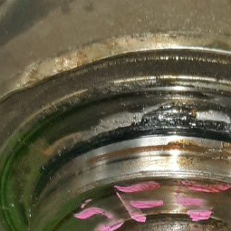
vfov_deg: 13.4
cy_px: 304
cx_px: 201
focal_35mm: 125
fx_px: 944
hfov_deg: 13.8
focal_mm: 4.6
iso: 241
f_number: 2
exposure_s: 1/50
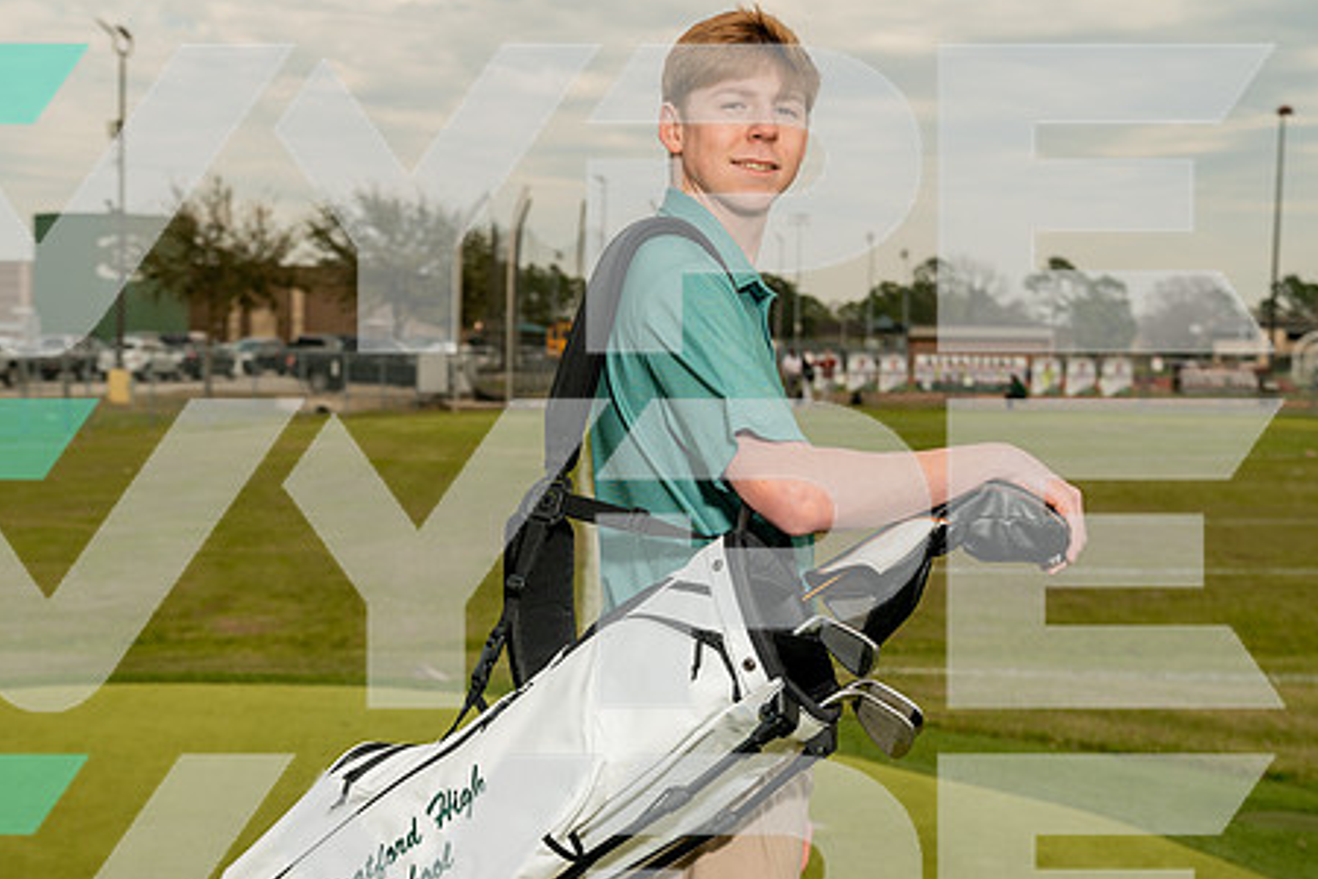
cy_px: 555
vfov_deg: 23.3
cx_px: 539
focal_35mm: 58
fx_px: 2123
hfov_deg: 34.4
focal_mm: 45
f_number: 4.5
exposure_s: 1/250
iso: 250
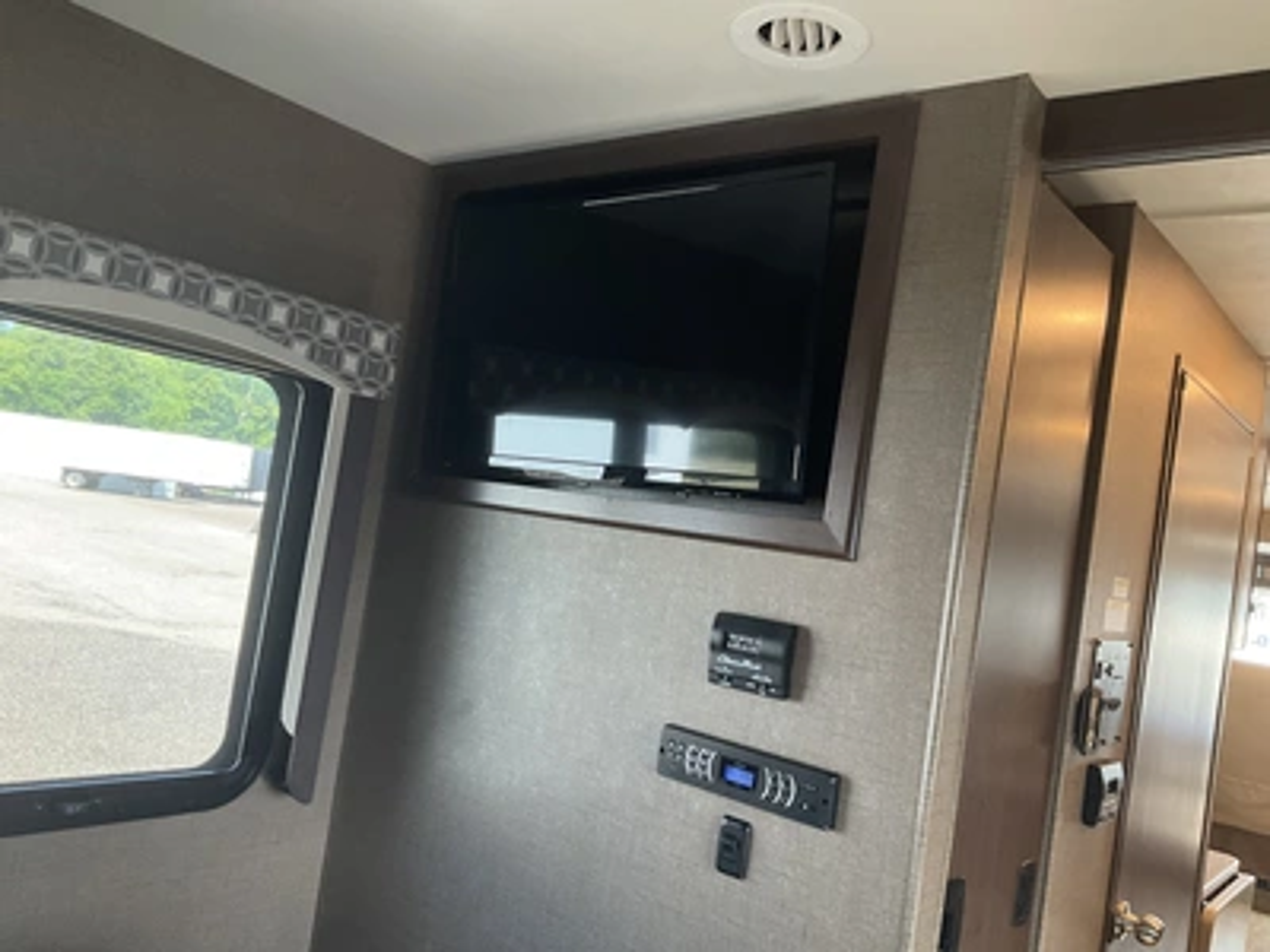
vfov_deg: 48.2
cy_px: 476
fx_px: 1064
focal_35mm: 29
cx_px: 635
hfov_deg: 61.7
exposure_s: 1/60
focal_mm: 3
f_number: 1.8
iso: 160
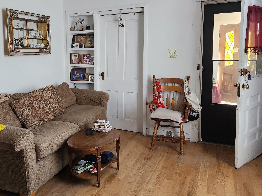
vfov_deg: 41.4
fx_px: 257
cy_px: 69
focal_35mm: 34
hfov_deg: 52.7
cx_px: 84
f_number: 1.8
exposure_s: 1/120
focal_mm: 6.4
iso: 400
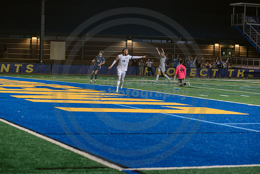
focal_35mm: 110
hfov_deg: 18.6
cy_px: 87
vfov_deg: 12.5
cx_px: 130
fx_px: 795
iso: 2500
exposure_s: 1/400
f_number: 4
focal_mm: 110
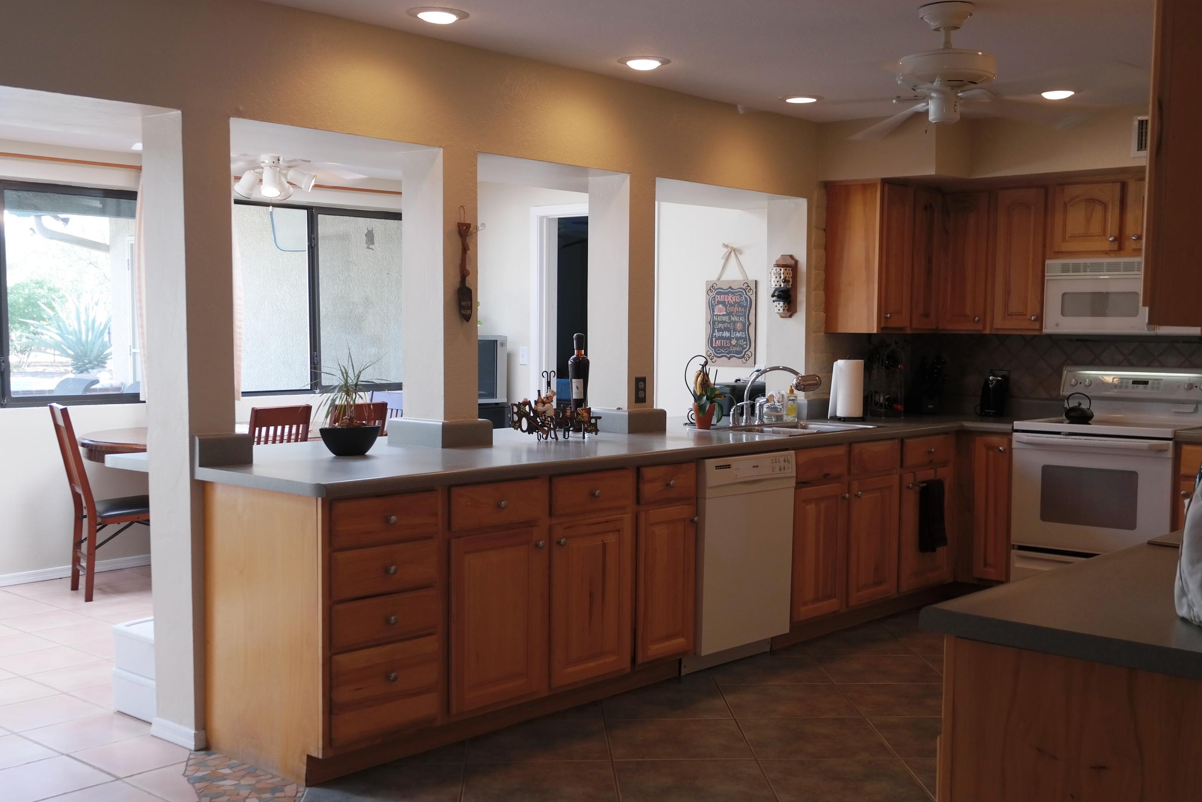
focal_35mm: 40
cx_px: 620
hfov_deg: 48.5
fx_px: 1335
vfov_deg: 33.4
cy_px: 433
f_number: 3.5
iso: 200
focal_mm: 24
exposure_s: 1/60
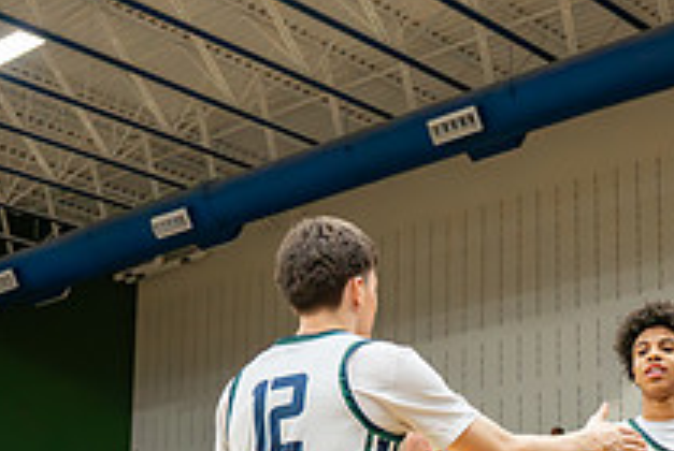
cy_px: 529
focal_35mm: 76
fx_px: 1425
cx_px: 679
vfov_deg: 17.3
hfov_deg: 25.3
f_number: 2.8
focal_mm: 24
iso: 6400
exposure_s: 1/1000
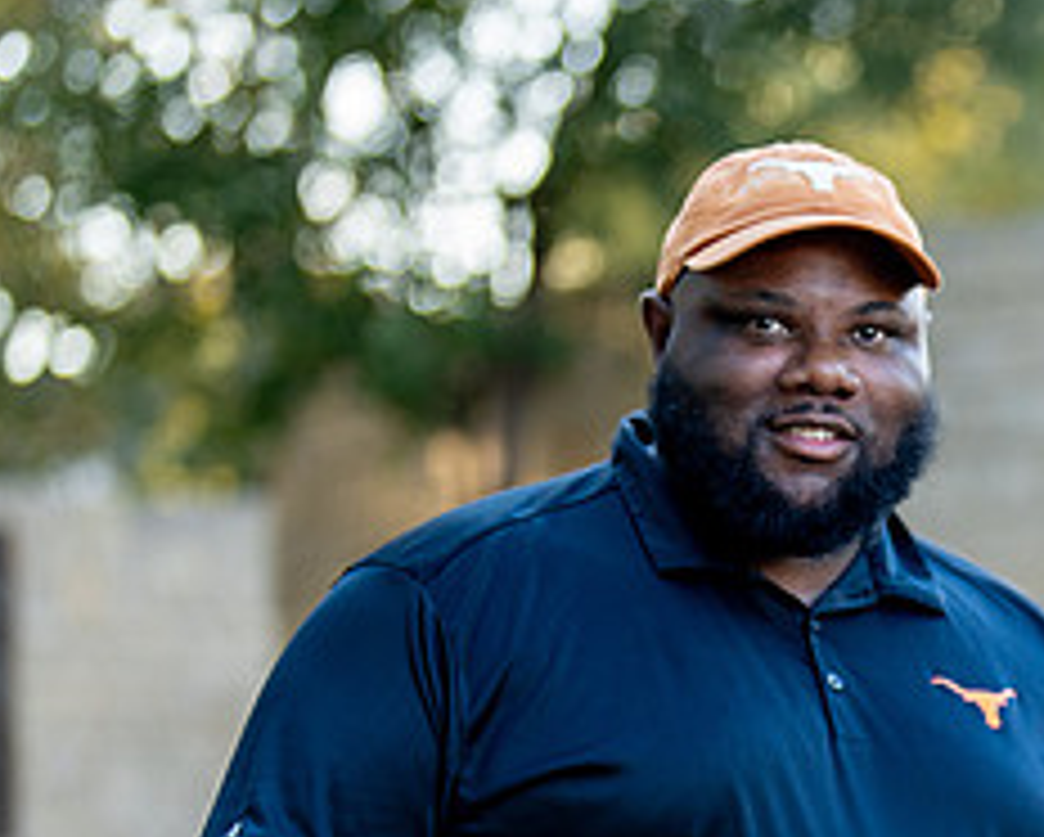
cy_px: 926
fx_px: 4793
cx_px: 1313
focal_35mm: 155
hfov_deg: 12.1
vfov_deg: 9.9
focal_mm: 50
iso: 200
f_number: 1.2
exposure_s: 1/1000
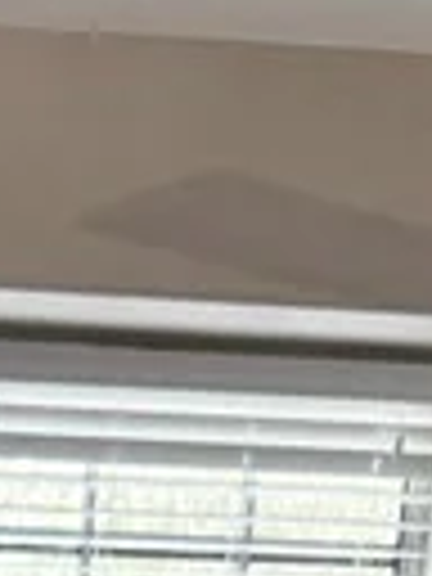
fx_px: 3178
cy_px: 1683
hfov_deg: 7.3
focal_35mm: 191
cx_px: -569
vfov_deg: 8.7
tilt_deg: -15.7
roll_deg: -2.3
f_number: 1.78
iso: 200
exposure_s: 1/120
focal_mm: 6.76
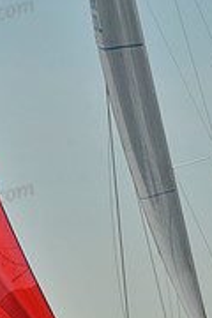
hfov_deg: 6.1
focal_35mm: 226
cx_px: 126
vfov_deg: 9.1
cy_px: 99
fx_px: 1996
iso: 280
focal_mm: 70
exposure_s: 1/1250
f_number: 10
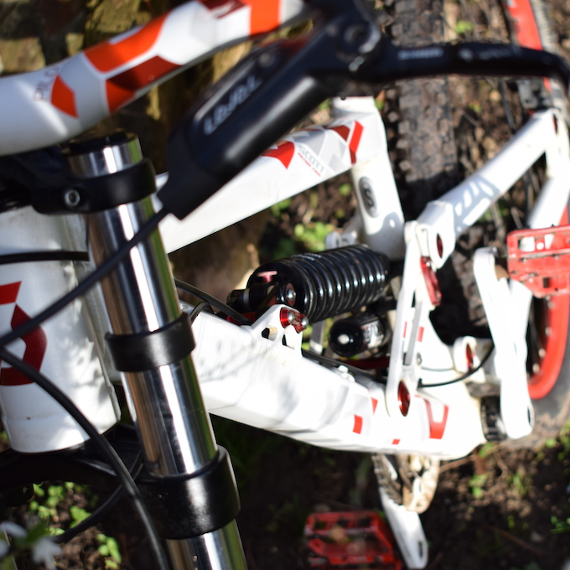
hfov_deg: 23.6
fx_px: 1360
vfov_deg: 23.7
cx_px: 350
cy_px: 285
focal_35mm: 73
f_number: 4.8
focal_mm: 38
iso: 100
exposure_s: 1/200
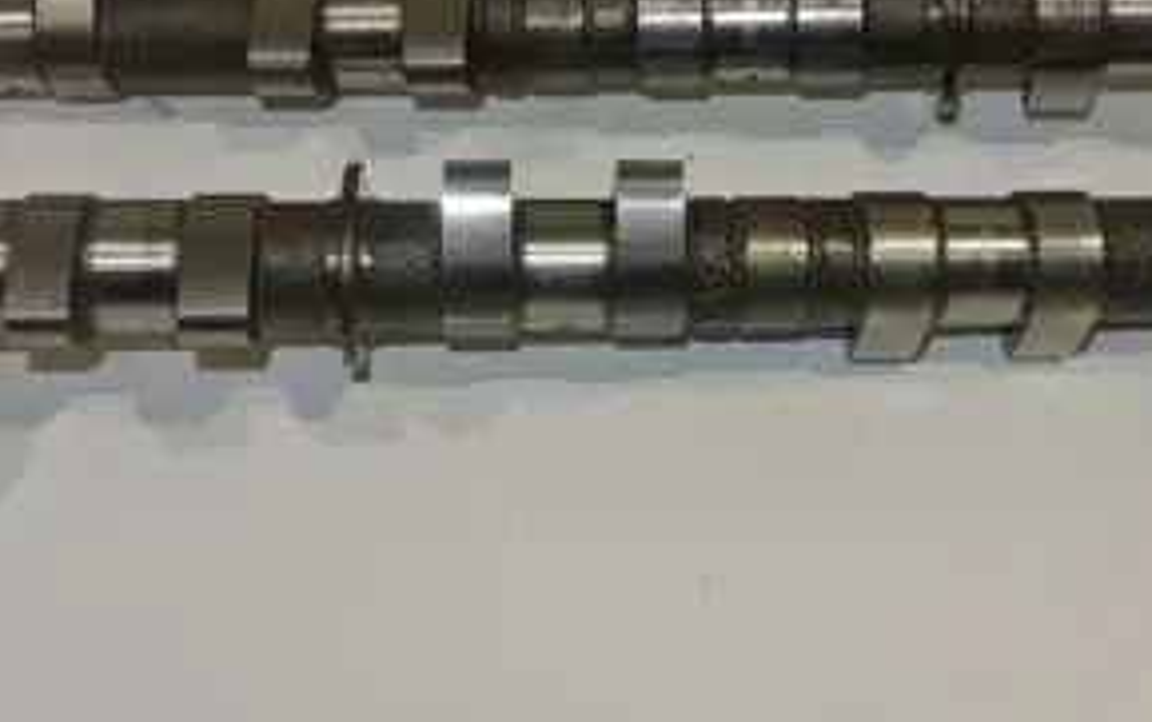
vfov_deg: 22.4
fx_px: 1791
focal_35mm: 57
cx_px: 618
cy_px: 112
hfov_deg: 35.6
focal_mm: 11.4
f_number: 4
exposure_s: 1/60
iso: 200
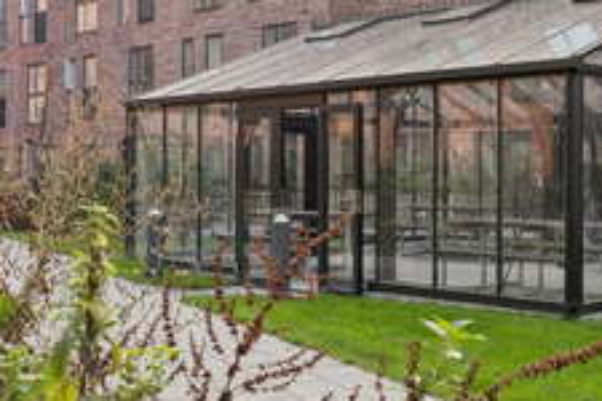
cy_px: 160
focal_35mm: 56
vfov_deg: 24.2
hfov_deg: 35.1
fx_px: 936
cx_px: 431
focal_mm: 20
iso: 200
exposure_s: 1/50
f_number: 8
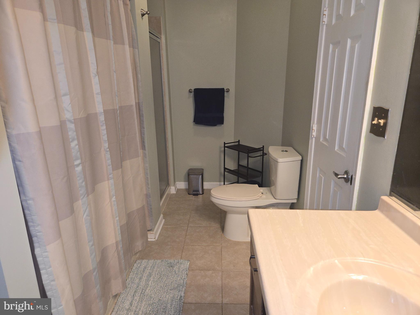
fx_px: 279
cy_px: 158
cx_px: 210
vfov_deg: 58.9
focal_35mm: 23
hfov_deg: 73.9
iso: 125
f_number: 1.8
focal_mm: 5.4
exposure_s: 1/60
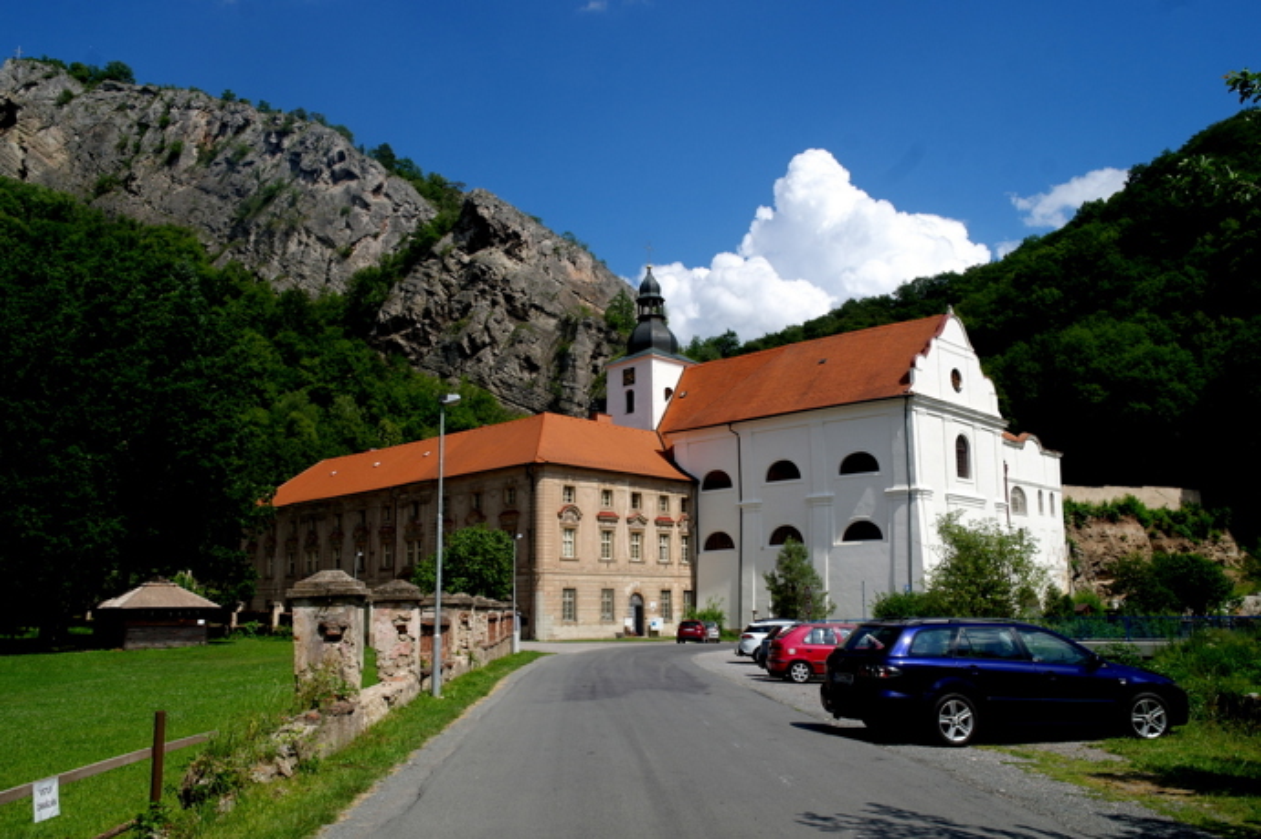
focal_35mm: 29
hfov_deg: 63.7
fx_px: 1015
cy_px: 420
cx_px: 630
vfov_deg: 44.9
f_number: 10
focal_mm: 19
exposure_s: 1/125
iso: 100
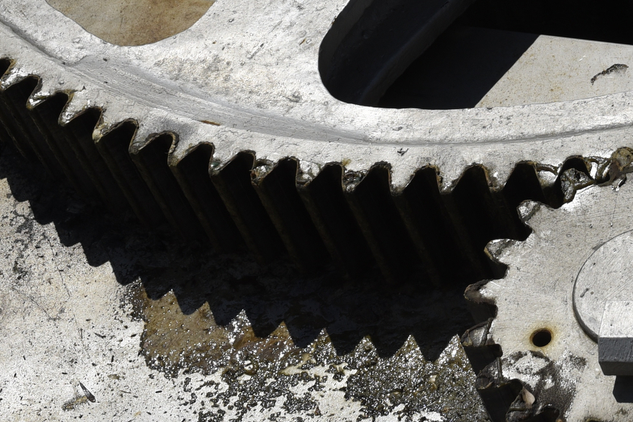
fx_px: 2585
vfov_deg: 9.3
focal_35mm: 147
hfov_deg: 13.7
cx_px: 681
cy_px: -8
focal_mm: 48
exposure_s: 1/1600
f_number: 9
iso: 250
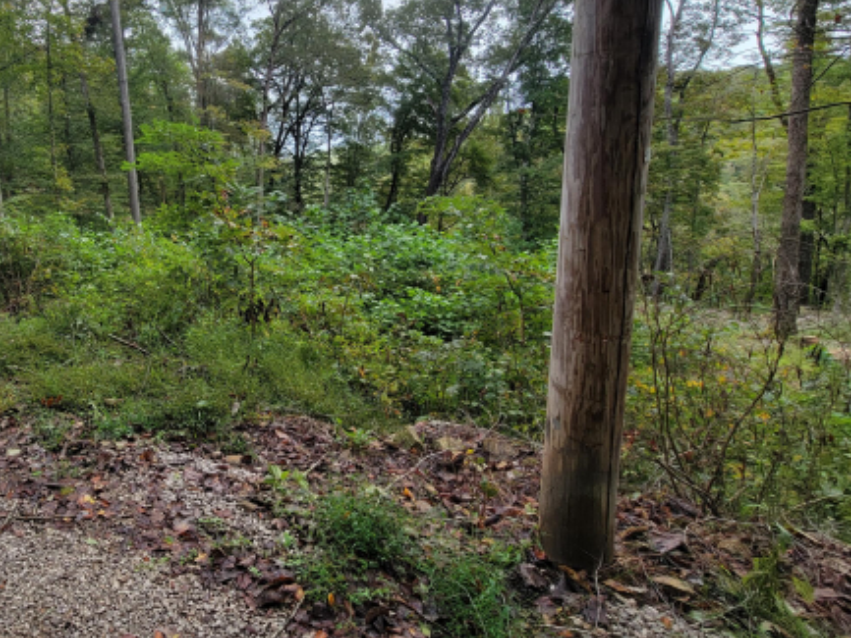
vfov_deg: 65.1
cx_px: 221
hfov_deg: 76.2
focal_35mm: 20
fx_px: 492
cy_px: 243
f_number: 2.2
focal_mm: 2.2
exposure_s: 1/192
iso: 50
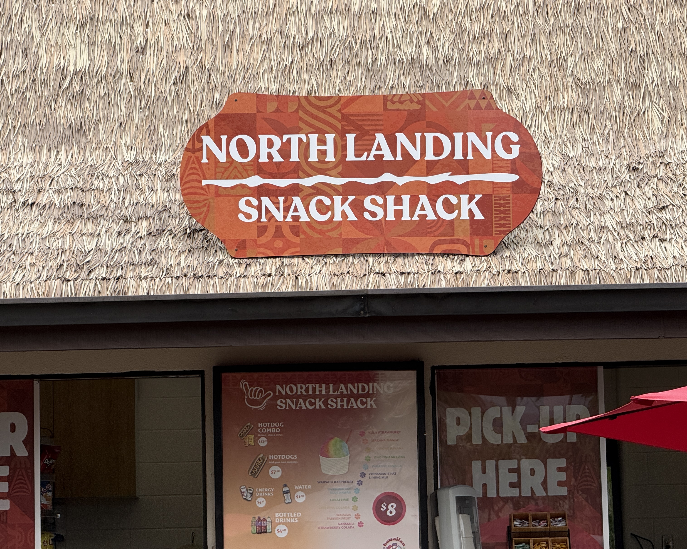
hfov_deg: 12.4
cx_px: 337
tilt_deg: +5.5
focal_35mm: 156
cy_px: 271
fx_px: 3172
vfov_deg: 9.9
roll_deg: +0.5
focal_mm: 15.66
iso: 64
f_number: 2.8
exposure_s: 1/1342
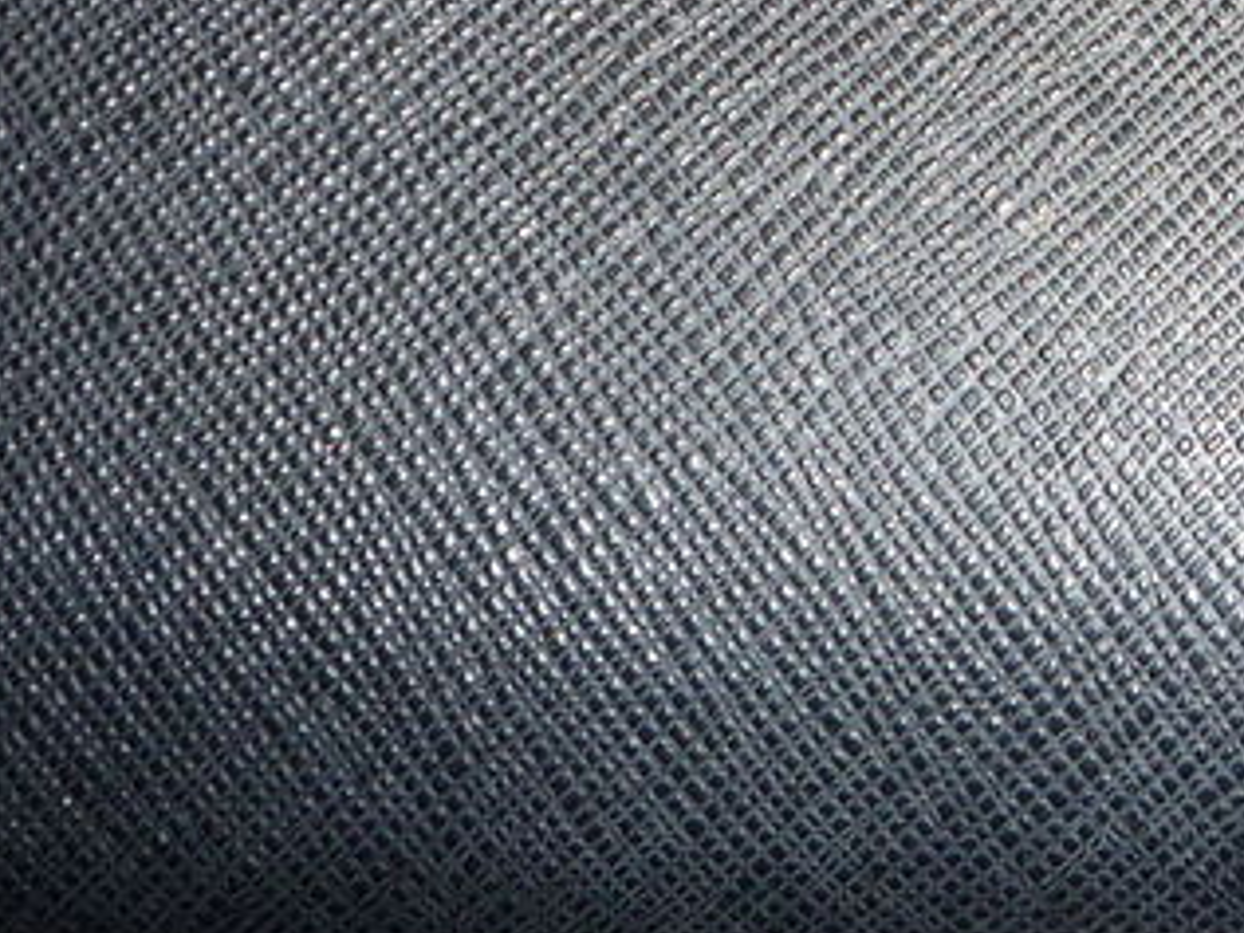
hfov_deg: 23.3
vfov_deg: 17.8
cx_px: 1350
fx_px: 2839
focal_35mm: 79
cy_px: -185
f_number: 4
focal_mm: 4.4
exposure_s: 1/30
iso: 100
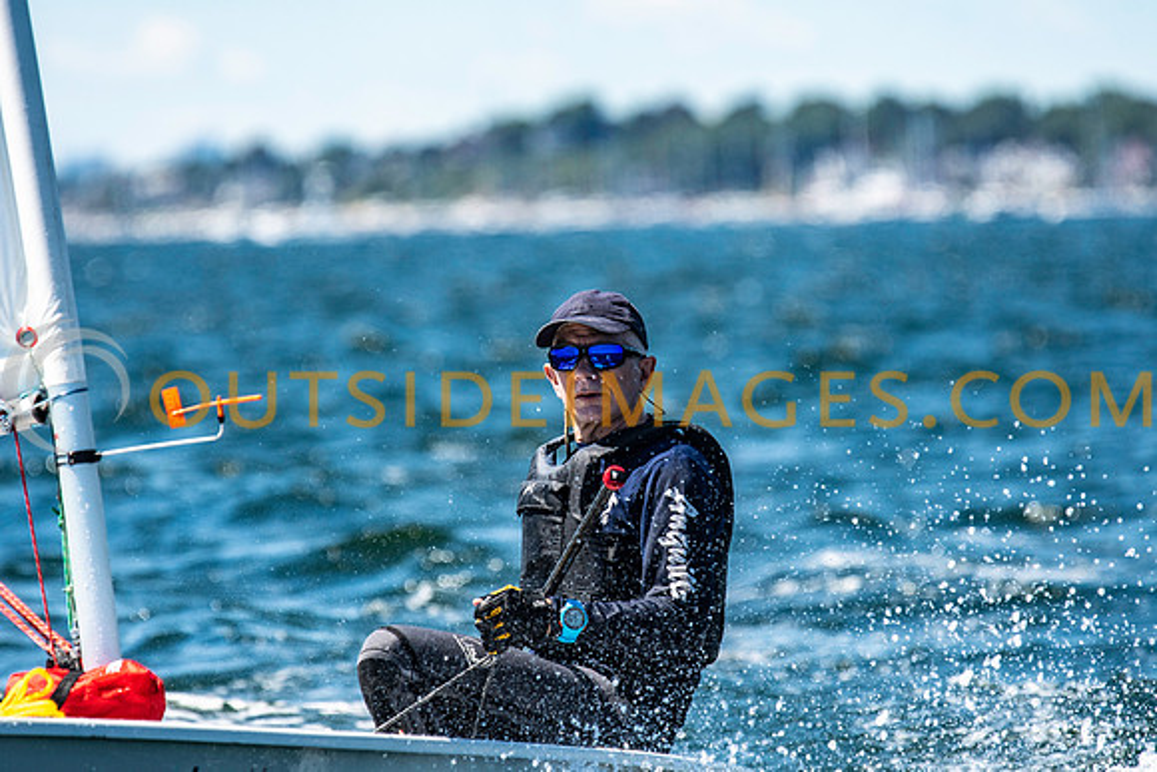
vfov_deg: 3.0
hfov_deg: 4.4
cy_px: 386
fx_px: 14980
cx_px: 578
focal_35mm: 466
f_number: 5
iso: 320
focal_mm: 300
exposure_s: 1/2500
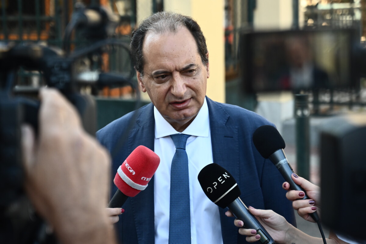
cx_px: 183
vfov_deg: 19.5
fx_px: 712
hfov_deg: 28.8
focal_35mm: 70
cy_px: 122
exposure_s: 1/1000
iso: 800
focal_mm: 70
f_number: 4
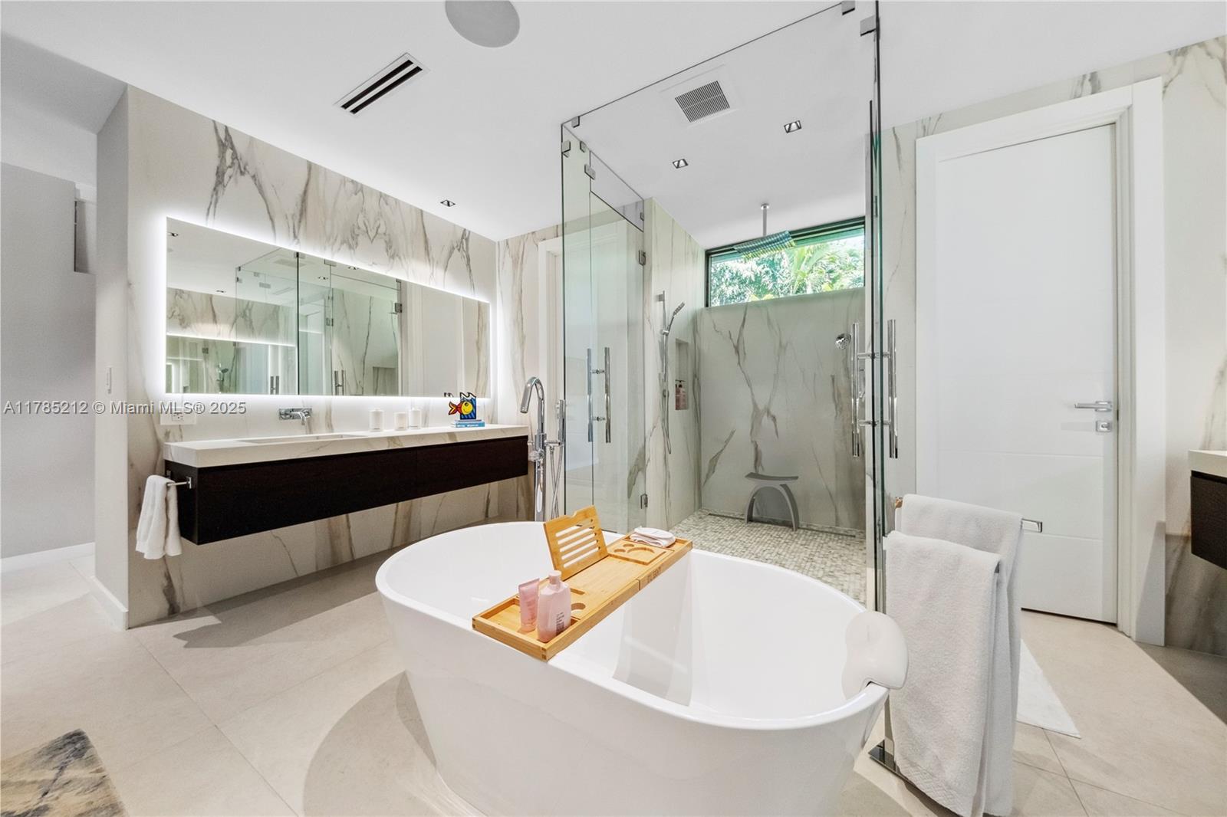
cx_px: 614
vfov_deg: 90.0
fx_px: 409
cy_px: 408
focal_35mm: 12
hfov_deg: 112.6
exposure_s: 1/30
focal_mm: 8
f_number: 8
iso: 640
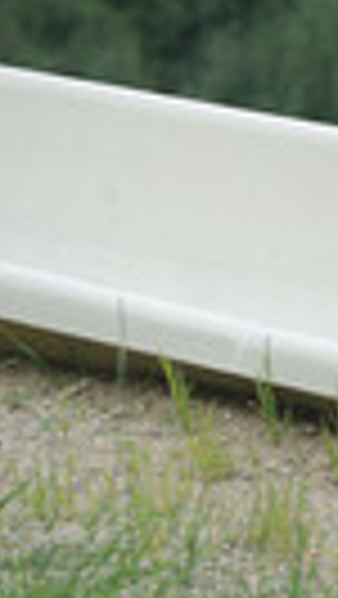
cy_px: 501
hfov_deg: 2.0
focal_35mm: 616
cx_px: 897
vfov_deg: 3.5
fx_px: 9796
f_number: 6.3
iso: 400
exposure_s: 1/640
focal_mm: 195
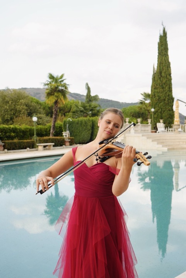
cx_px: 93
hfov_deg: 31.9
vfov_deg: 46.4
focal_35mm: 42
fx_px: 325
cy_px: 139
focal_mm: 28
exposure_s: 1/250
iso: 100
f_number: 4
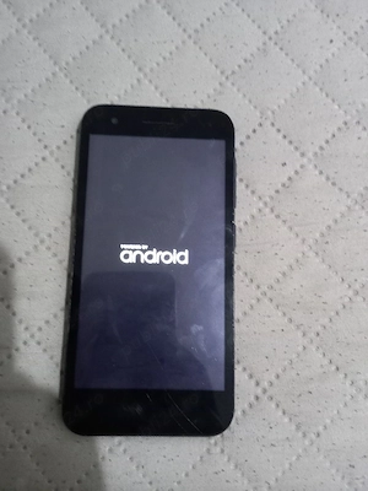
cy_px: 246
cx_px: 184
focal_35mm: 25
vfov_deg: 69.4
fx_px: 354
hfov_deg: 54.9
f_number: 2
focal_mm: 4.6
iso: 1000
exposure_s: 1/16.7
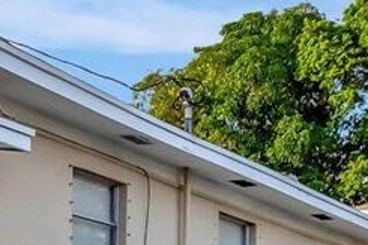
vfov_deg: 13.0
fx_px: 1001
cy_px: 403
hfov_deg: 20.5
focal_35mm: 98
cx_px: 63
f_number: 8
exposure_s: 1/1250
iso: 1000
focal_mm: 10
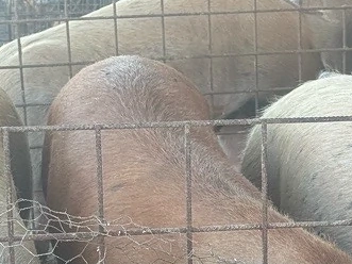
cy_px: 296
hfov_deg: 13.5
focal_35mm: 145
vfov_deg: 10.1
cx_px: 285
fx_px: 1474
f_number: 1.78
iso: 50
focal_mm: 6.76
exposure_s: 1/169
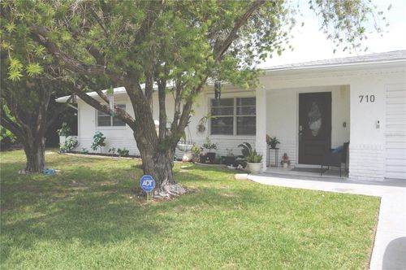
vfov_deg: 47.8
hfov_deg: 67.4
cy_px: 135
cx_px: 203
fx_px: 304
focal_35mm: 27
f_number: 9
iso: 200
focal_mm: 18
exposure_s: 1/320
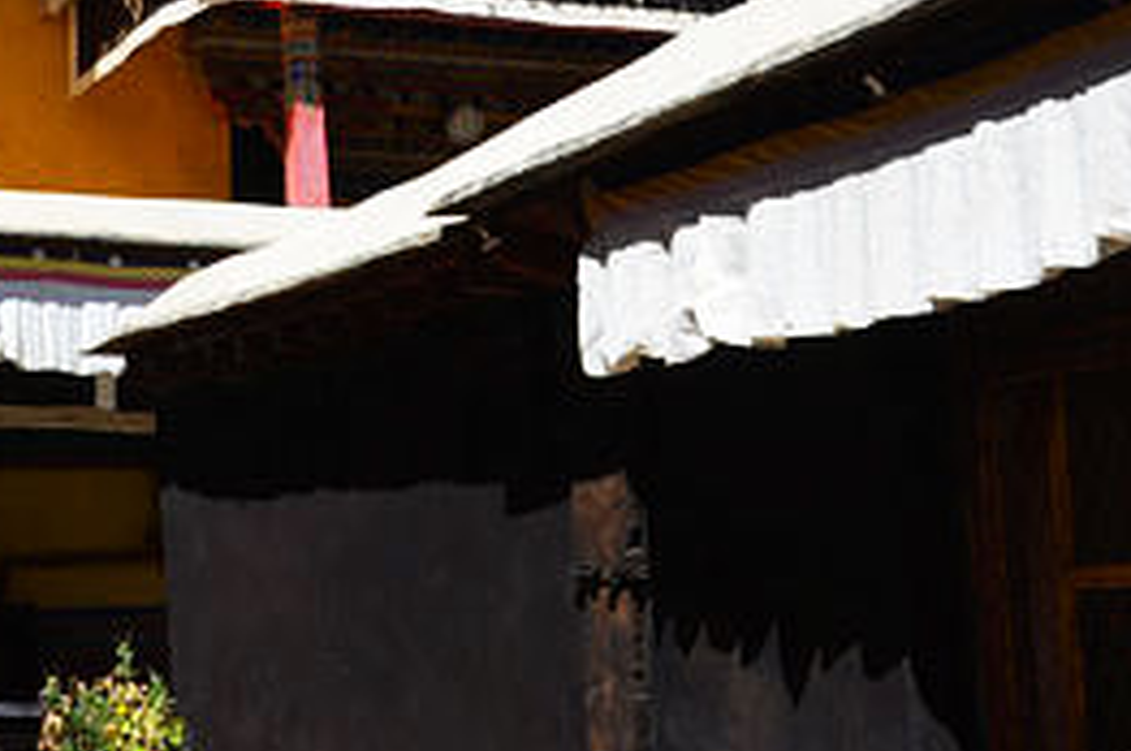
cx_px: 423
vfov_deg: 18.7
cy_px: 11
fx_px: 2228
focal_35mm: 71
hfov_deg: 28.4
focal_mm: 18
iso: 100
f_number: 8
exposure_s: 1/250
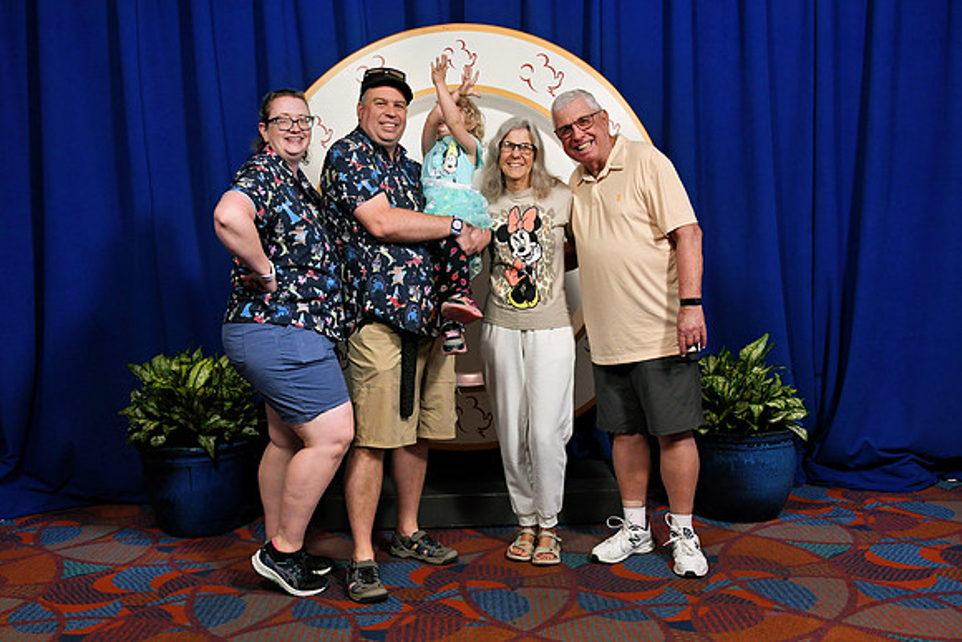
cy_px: 321
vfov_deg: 36.9
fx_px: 962
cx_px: 481
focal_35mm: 36
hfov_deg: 53.1
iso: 1000
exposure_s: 1/125
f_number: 7.1
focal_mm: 24
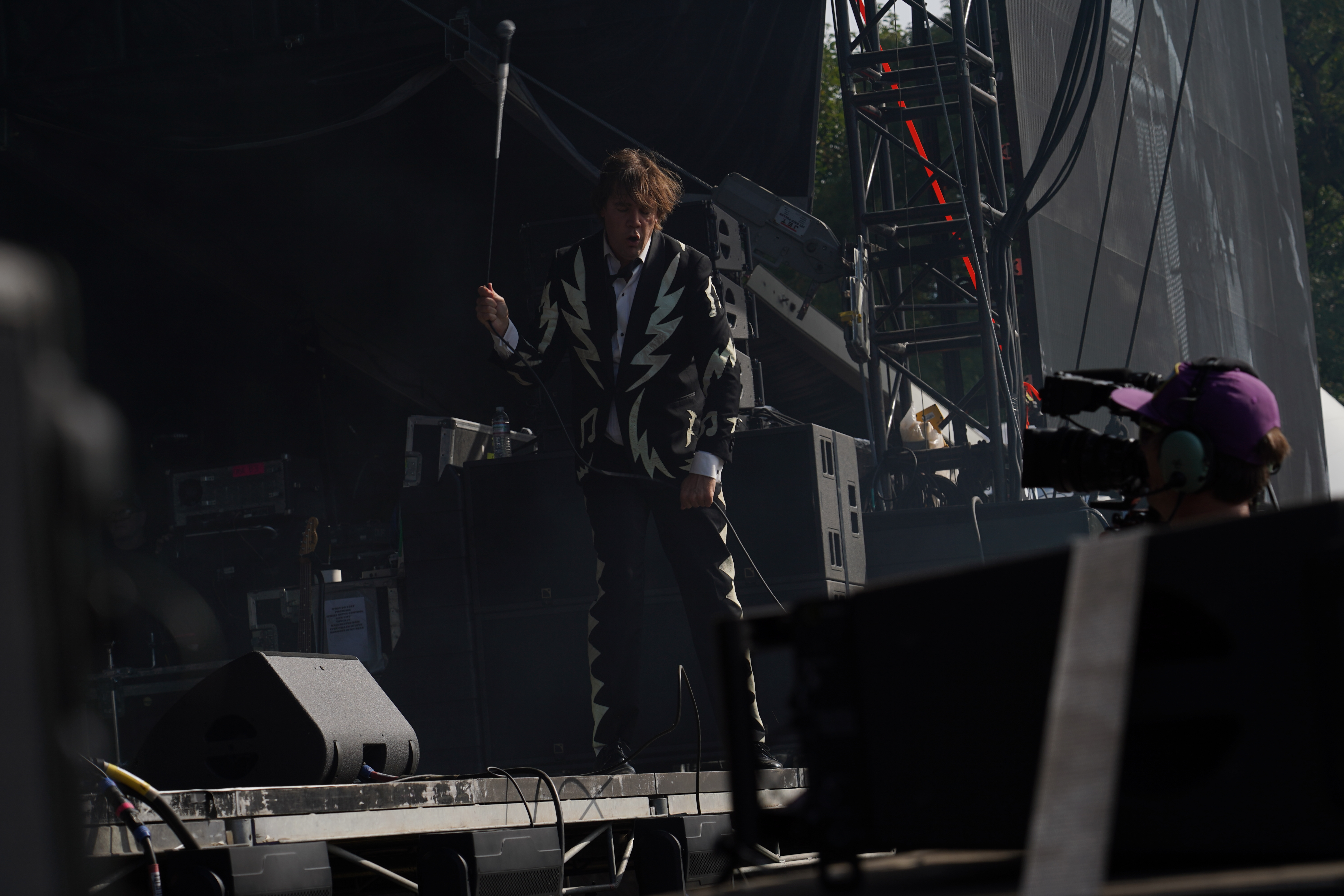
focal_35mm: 105
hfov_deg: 19.5
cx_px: 672
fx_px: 3920
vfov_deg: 13.0
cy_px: 448
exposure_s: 1/500
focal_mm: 105
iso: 100
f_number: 8
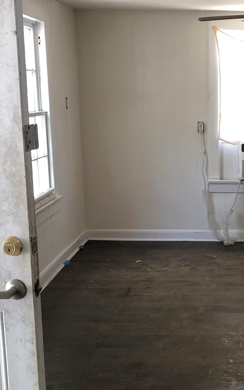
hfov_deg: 21.0
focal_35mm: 60
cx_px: 235
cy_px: 246
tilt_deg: -12.2
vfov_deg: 33.8
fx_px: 638
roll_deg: -0.8
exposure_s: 1/24
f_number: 1.8
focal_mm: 3.99
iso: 40
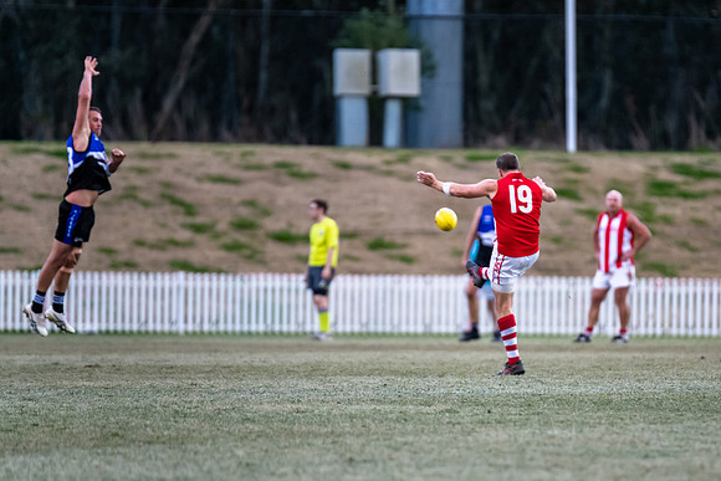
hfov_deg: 4.8
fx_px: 8629
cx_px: 510
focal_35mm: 431
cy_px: 264
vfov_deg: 3.2
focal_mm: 300
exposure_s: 1/1250
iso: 2500
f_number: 2.8
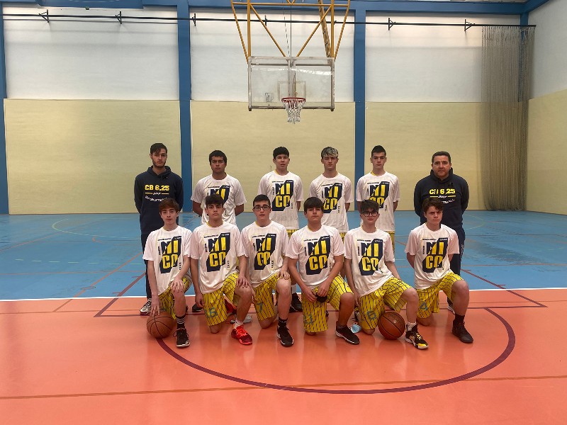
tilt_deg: -4.3
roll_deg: -0.1
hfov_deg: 67.3
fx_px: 426
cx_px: 284
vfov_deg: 53.1
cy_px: 212
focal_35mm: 26
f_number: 1.8
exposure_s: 1/206
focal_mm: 4.25
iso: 32
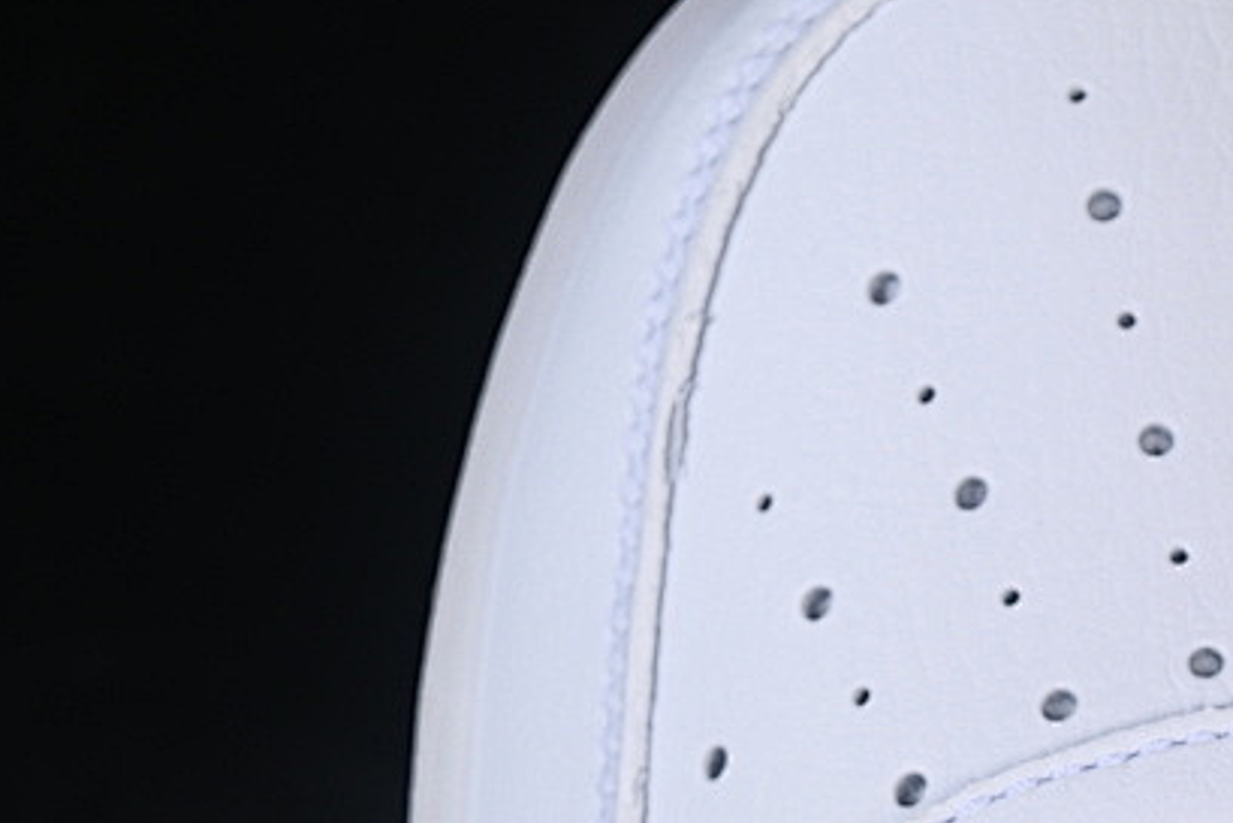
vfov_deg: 6.9
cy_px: 847
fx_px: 6784
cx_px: 1127
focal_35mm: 198
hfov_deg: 10.3
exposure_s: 1/100
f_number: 7.1
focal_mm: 50
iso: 160
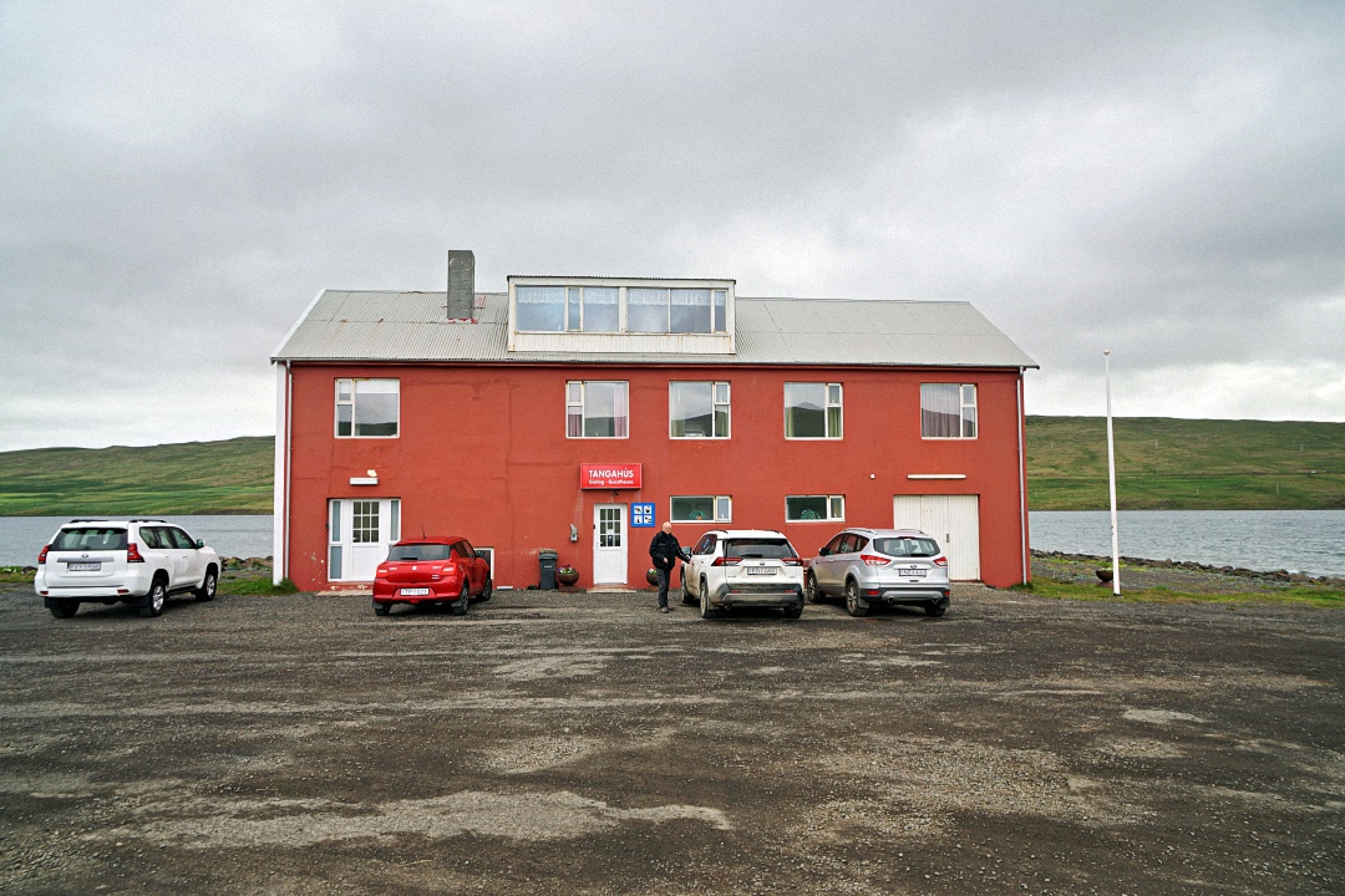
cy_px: 448
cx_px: 672
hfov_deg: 73.7
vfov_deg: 53.1
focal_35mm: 24
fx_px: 897
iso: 100
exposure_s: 1/80
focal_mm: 16
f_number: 6.3
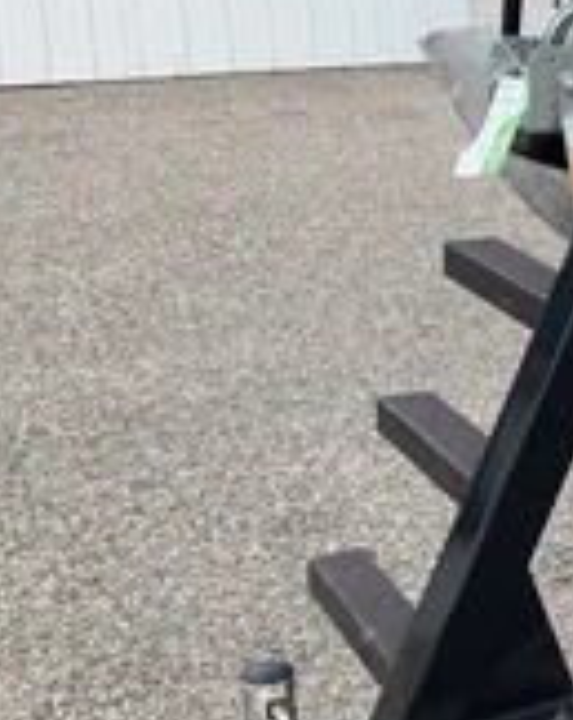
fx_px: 1488
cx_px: 768
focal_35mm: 70
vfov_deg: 27.1
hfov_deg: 19.8
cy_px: 284
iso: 25
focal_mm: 3
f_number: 1.8
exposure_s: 1/620
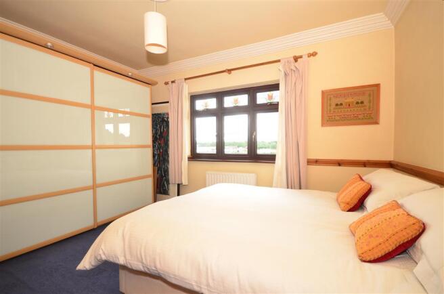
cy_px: 147
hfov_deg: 100.5
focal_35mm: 15
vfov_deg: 77.0
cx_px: 222
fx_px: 185
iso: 200
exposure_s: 1/25
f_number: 4.5
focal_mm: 10
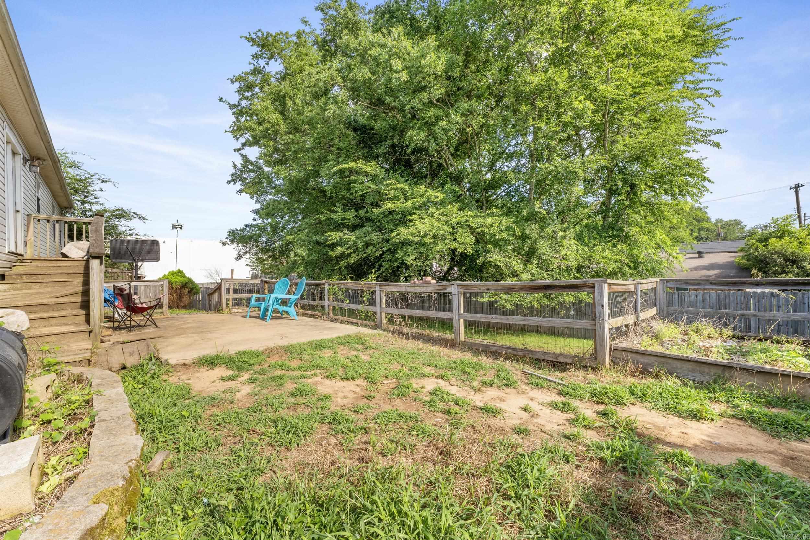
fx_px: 337
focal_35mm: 15
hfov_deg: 100.4
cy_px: 270
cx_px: 405
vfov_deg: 77.3
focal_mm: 10
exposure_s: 1/60
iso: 250
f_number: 8
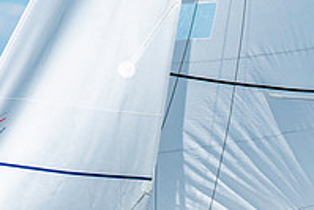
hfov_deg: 1.6
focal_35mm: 1309
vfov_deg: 1.1
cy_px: 288
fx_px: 11425
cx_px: 371
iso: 500
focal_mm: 300
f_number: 5.6
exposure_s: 1/5000
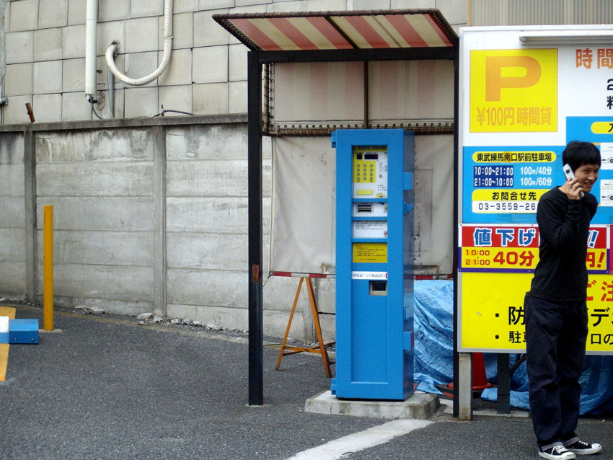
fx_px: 1984
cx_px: 306
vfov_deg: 13.2
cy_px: 230
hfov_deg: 17.6
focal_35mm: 112
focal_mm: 18.6
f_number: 5.2
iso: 142
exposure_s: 1/200
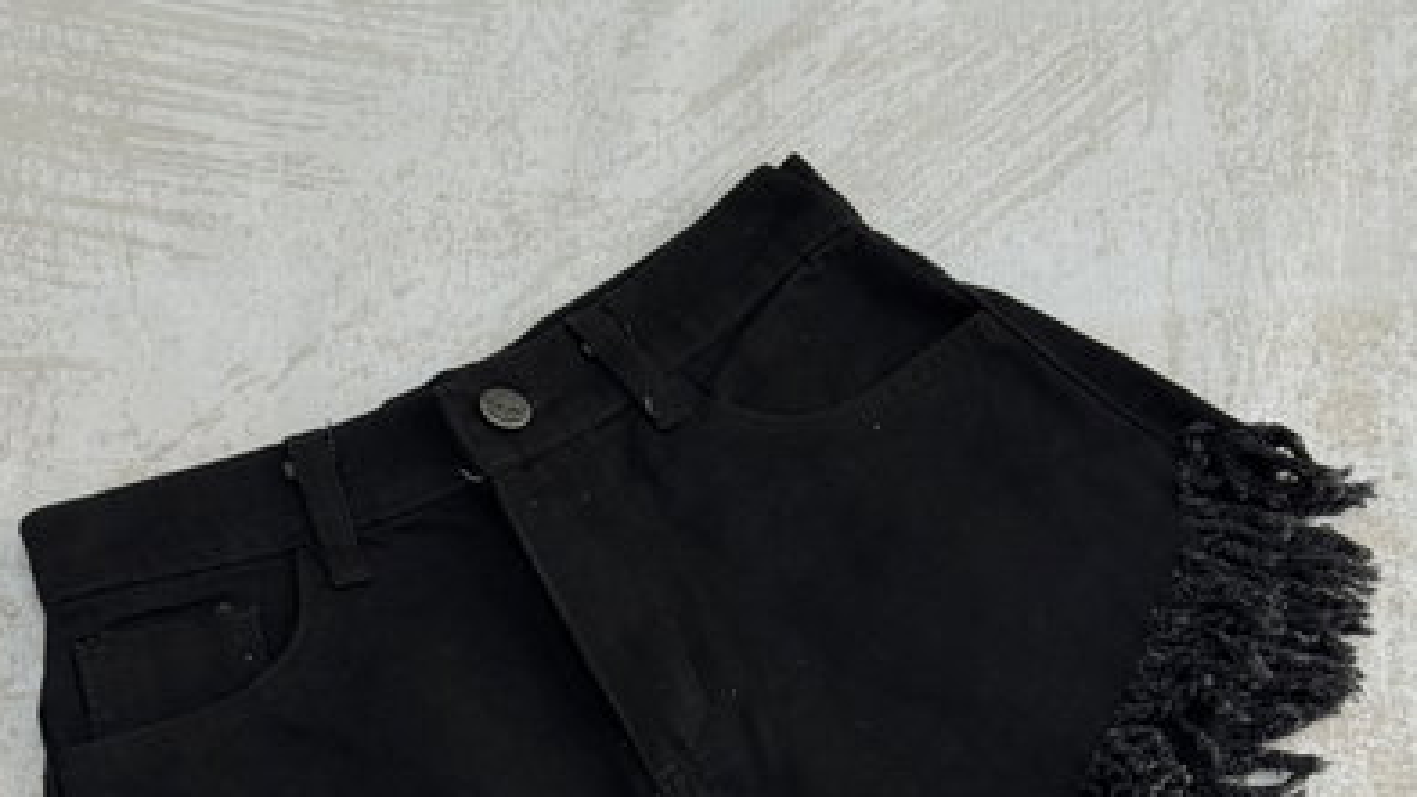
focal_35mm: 71
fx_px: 2668
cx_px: 710
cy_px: 784
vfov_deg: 16.7
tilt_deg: -68.9
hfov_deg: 29.7
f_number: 1.78
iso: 50
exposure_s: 1/137
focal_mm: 6.76
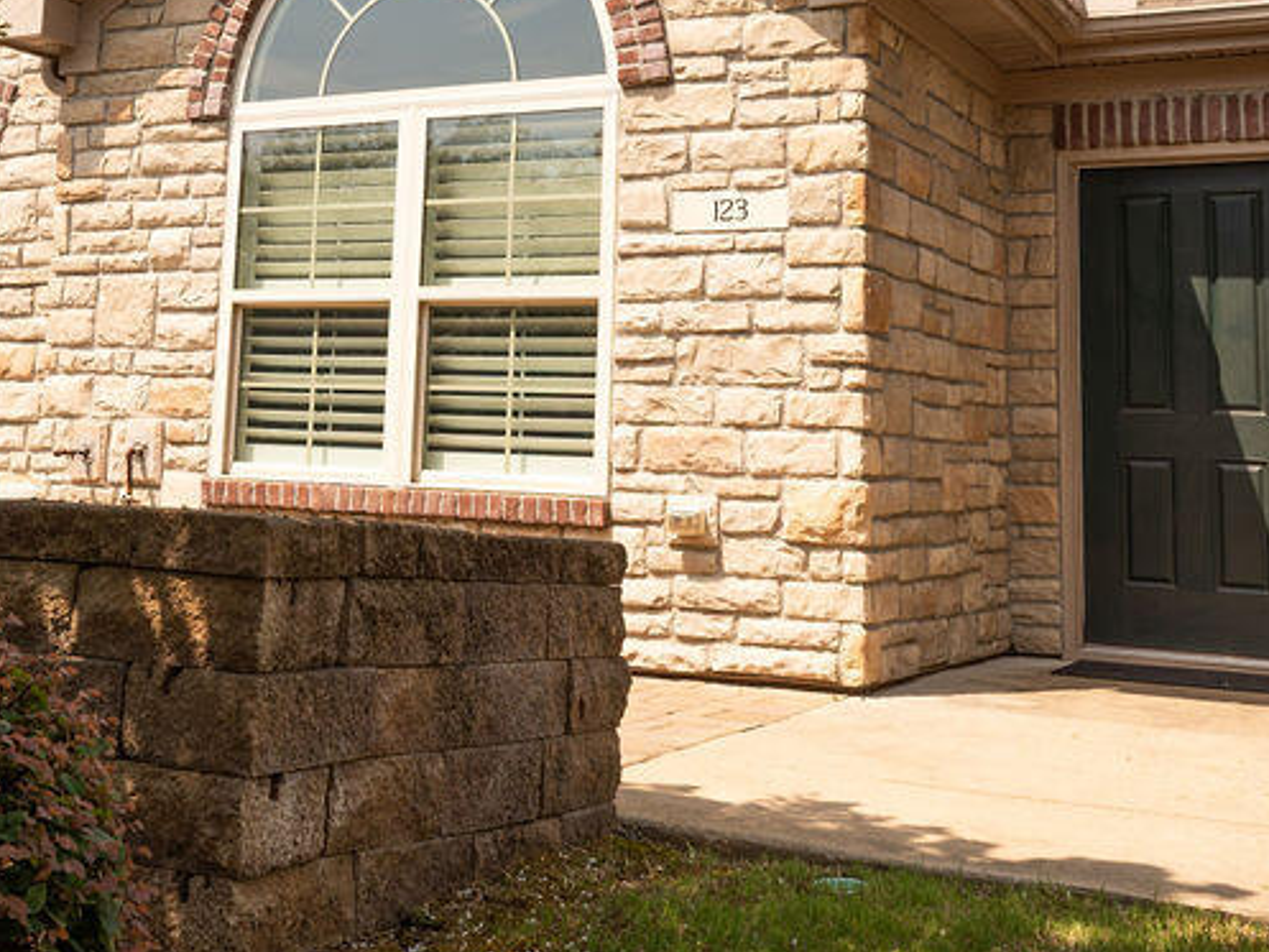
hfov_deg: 37.1
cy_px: 137
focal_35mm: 51
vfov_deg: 27.7
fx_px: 1870
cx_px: 439
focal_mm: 24
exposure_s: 1/320
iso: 125
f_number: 9
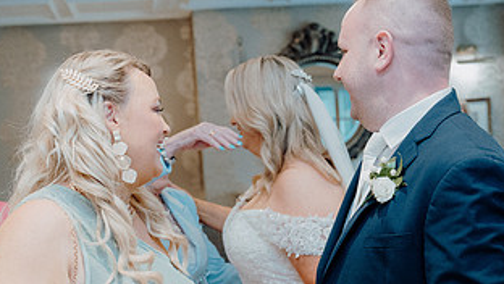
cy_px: 235
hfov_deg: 29.3
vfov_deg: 16.6
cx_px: 263
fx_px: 963
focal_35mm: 72
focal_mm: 37
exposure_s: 1/160
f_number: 3.5
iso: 2500
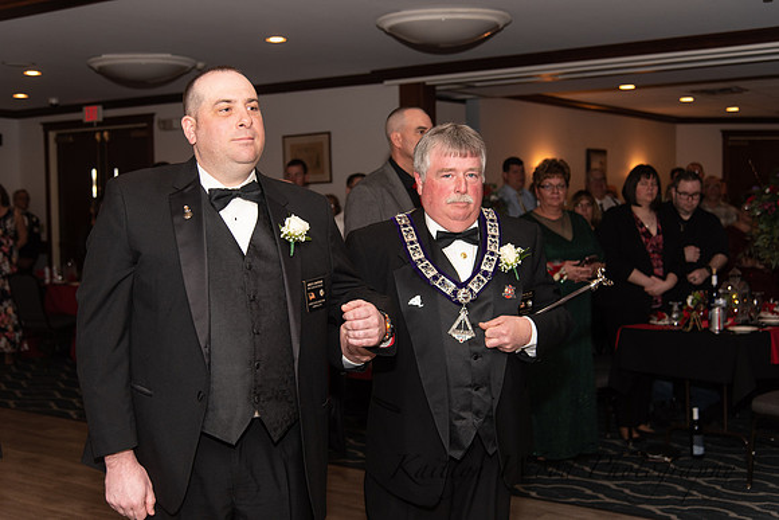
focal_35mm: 48
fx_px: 1039
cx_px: 390
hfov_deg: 41.1
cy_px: 260
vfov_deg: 28.1
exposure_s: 1/200
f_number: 4
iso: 800
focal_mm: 48
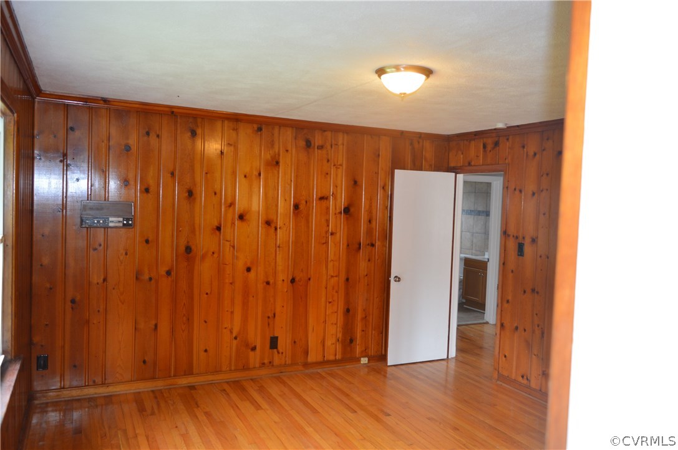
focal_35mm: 27
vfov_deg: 47.8
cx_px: 339
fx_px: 508
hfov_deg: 67.4
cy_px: 225
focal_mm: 18
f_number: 3.5
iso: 400
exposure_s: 1/60
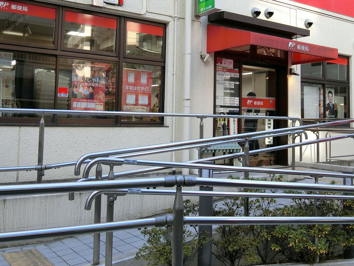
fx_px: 440
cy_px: 88
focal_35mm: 43
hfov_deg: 43.6
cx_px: 213
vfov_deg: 33.3
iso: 100
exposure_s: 1/125
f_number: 3.3
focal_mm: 6.4
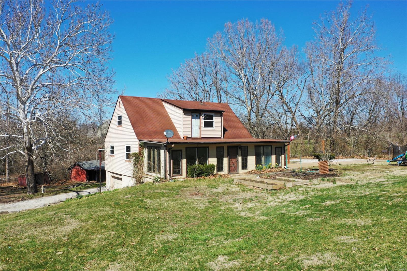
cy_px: 136
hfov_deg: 65.5
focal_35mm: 28
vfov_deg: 46.4
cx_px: 204
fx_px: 316
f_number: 5.6
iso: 100
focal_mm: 10.26
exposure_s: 1/400
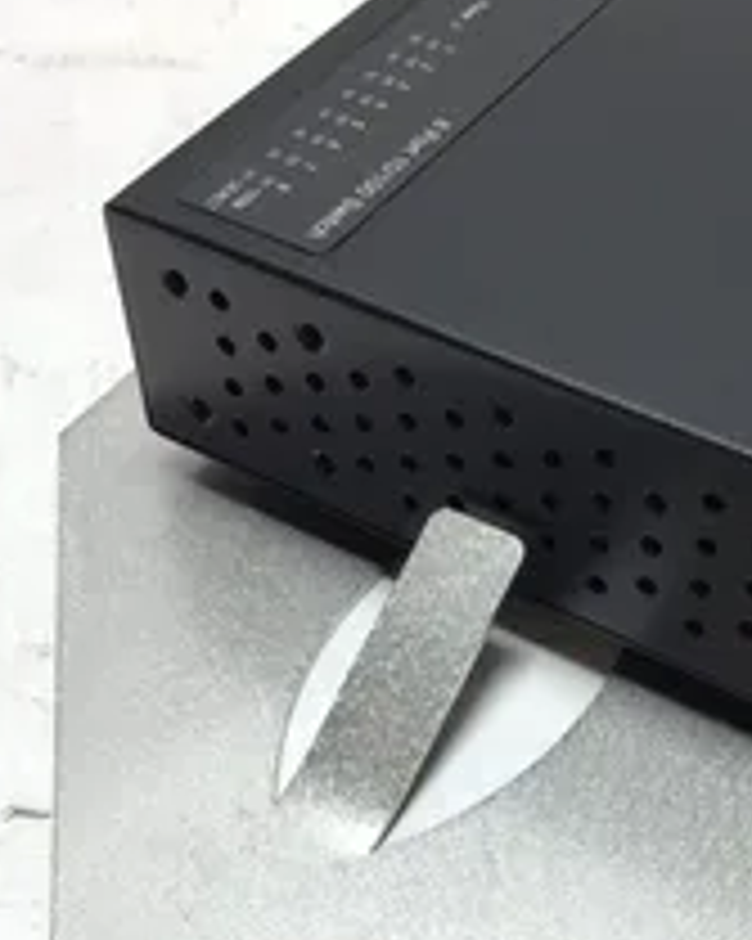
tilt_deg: -51.7
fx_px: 1615
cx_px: 491
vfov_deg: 31.6
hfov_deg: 26.1
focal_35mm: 58
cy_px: 756
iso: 32
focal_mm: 3.3
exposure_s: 1/120
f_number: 2.4
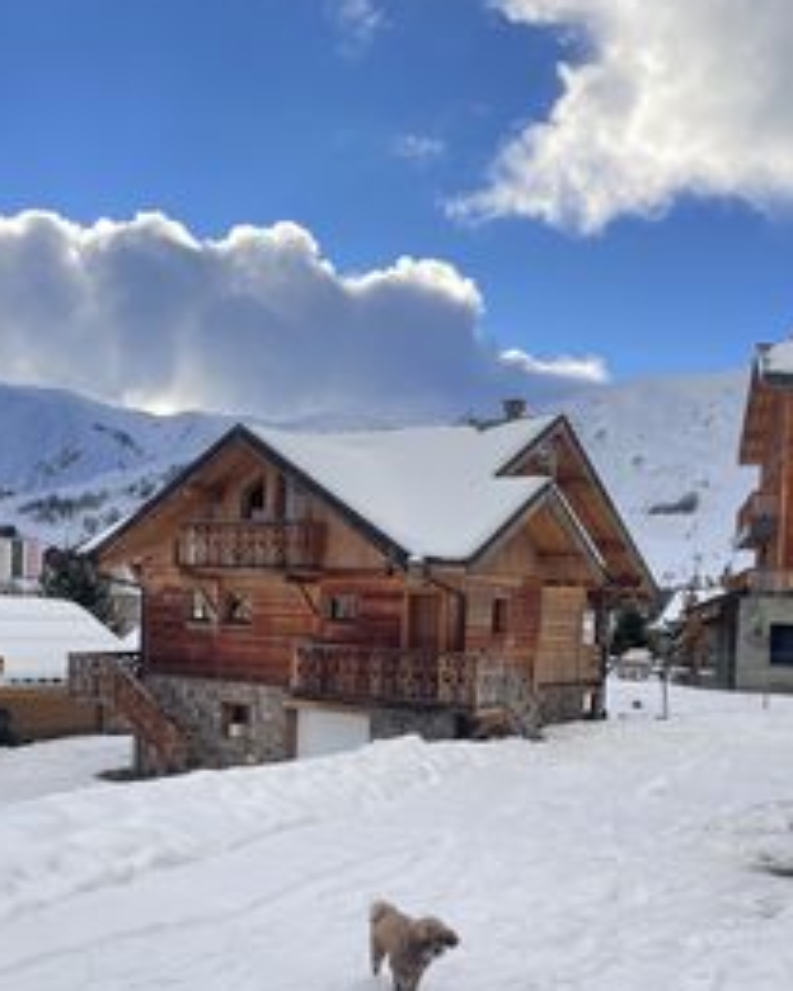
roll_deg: -2.3
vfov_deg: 46.0
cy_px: 678
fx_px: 1144
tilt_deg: -3.0
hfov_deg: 38.2
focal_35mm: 39
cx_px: 366
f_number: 1.6
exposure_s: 1/2451
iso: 32
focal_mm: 4.2
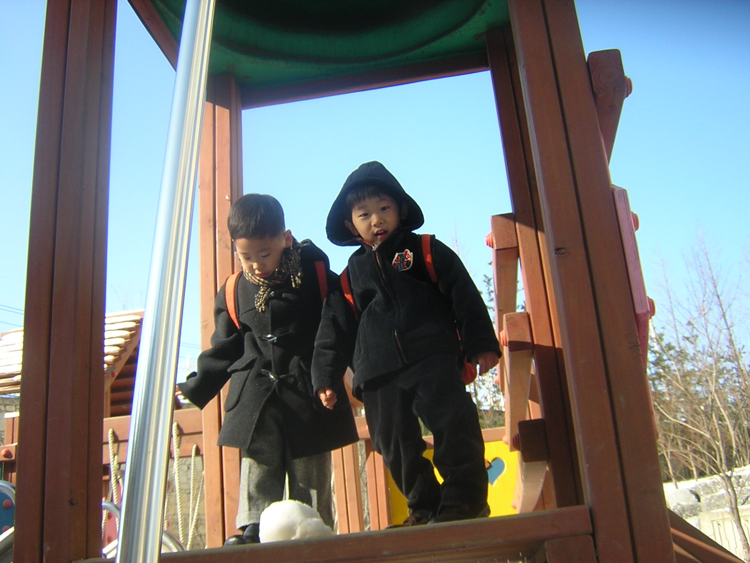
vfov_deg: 39.7
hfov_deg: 51.4
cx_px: 375
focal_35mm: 36
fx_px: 780
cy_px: 282
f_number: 2.6
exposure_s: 1/438
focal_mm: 4.7
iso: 100
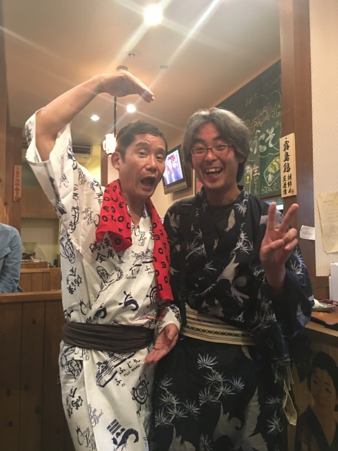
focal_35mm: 29
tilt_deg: +4.5
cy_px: 226
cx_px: 169
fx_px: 378
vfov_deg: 61.7
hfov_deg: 48.2
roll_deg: +1.1
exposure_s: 1/4
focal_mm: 4.15
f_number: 2.2
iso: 125
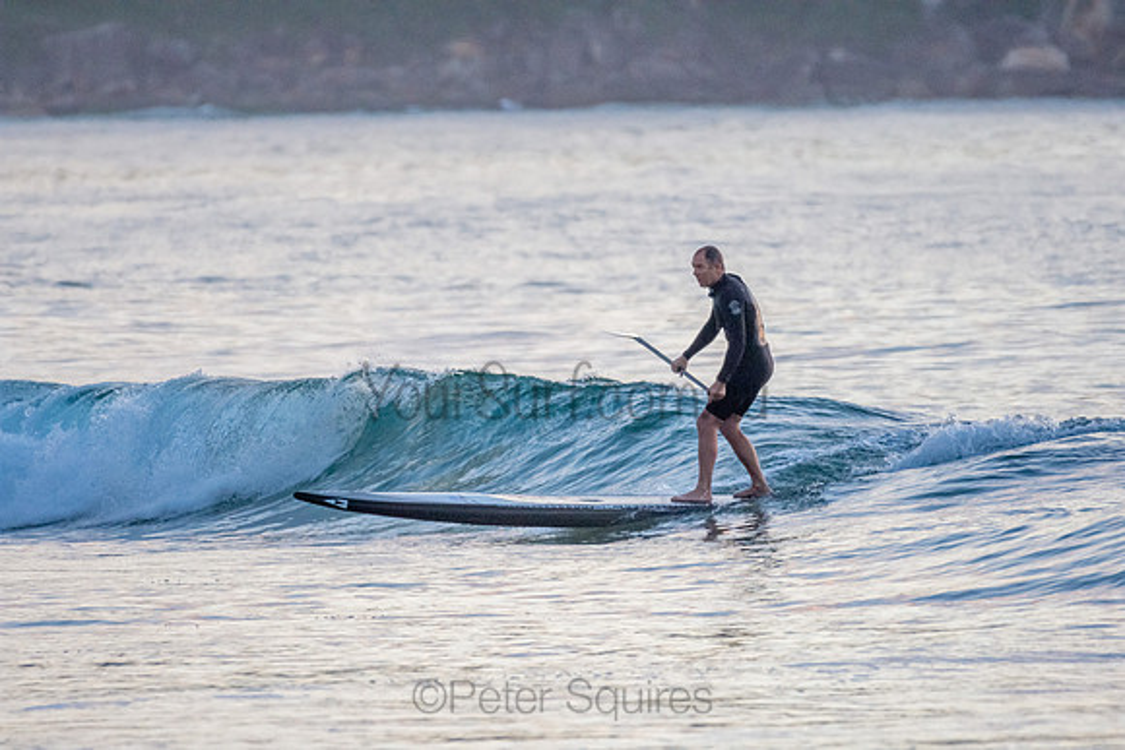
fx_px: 23442
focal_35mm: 750
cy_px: 375
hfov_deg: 2.7
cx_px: 562
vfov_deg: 1.8
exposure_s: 1/1250
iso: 1400
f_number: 5.6
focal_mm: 500
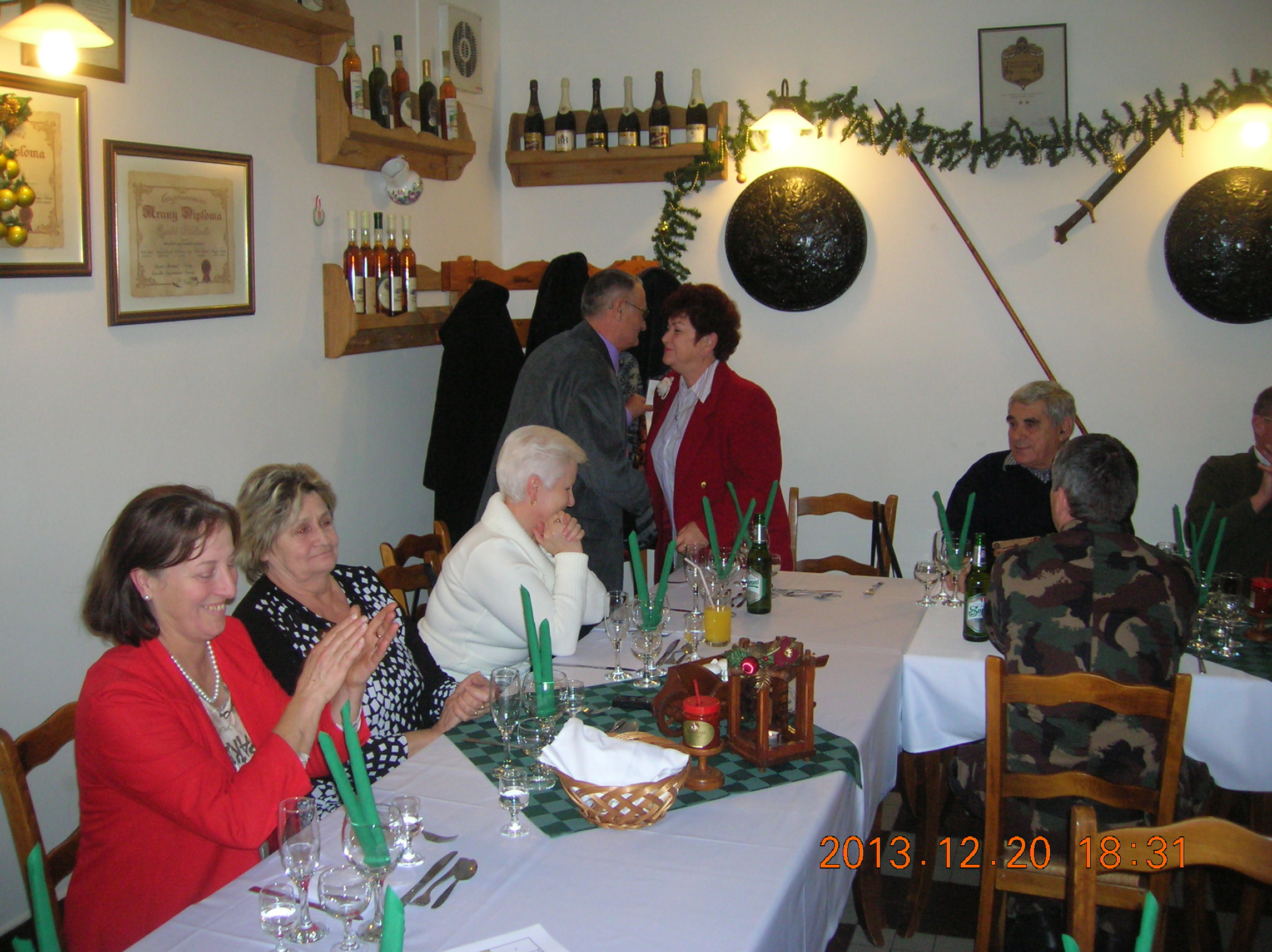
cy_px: 476
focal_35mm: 34
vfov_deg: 41.7
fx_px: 1248
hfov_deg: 54.0
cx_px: 636
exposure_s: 1/60.1
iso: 128
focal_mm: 5.7
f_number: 2.9
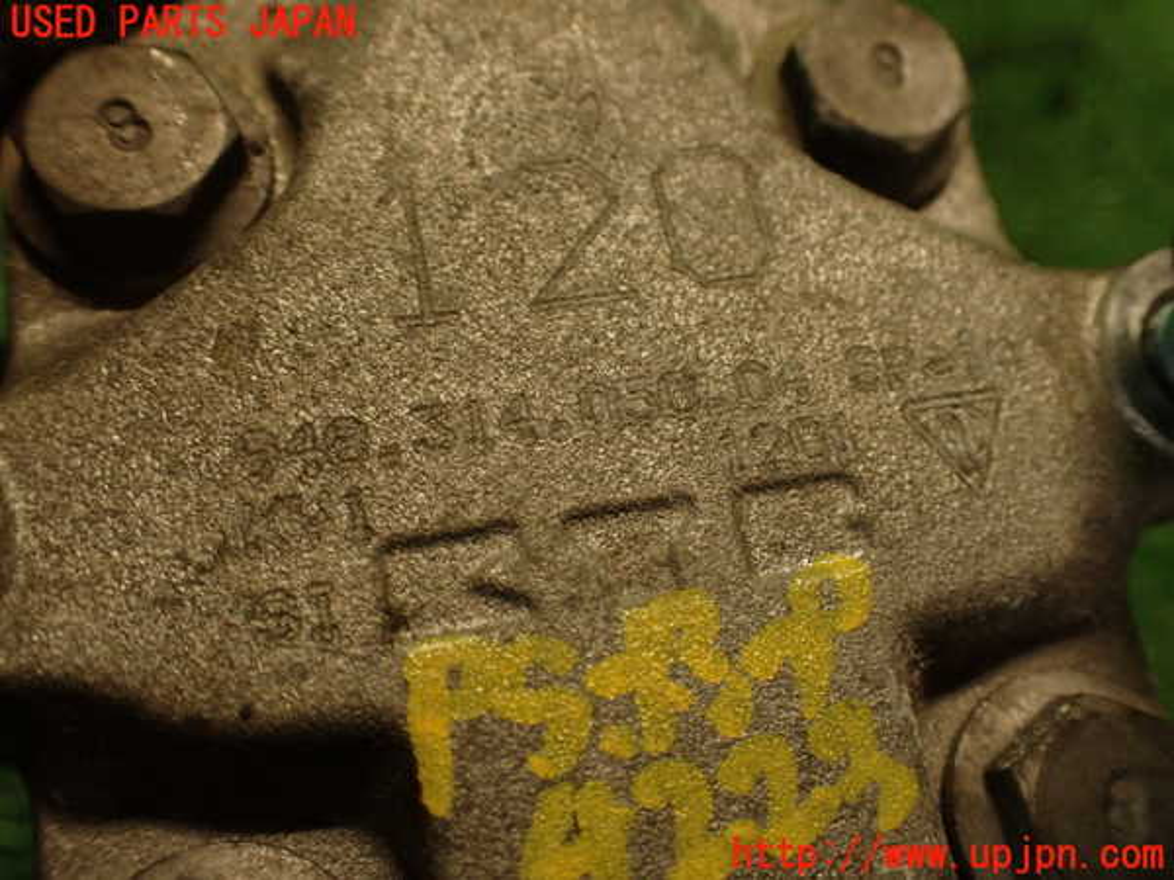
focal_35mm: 32
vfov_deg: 44.2
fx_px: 1085
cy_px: 440
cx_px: 587
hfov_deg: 56.8
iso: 200
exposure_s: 1/50
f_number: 2.4
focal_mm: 5.79
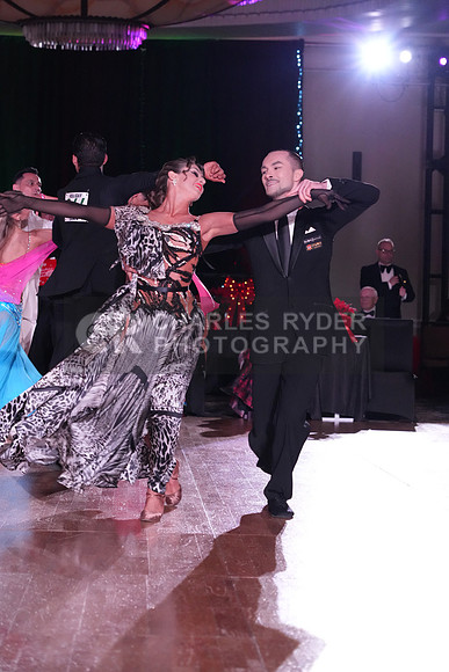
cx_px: 224
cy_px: 336
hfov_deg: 15.4
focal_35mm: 89
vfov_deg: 22.9
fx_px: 1664
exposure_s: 1/320
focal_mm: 89
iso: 6400
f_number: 5
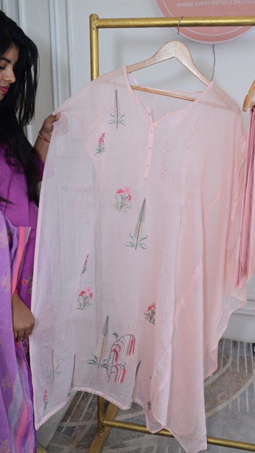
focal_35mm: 34
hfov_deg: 35.1
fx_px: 403
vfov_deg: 58.7
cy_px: 227
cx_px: 146
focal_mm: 31.5
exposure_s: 1/160
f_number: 6.3
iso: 250
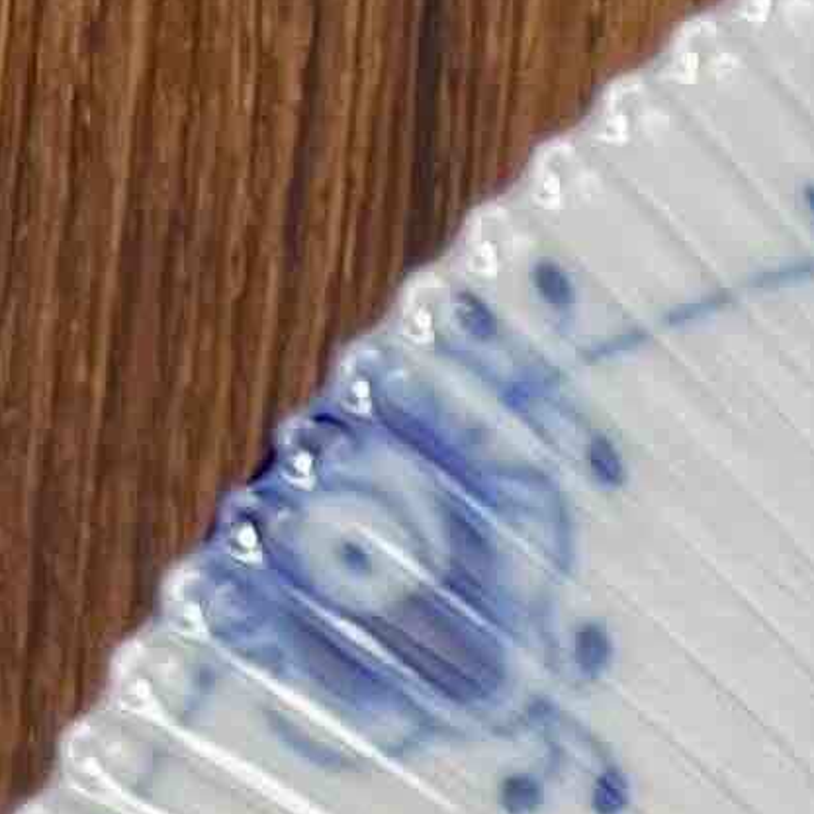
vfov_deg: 7.0
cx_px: 2516
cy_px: 2432
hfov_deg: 7.0
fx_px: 5933
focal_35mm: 223
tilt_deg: -83.3
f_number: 1.5
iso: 40
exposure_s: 1/169
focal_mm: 5.7
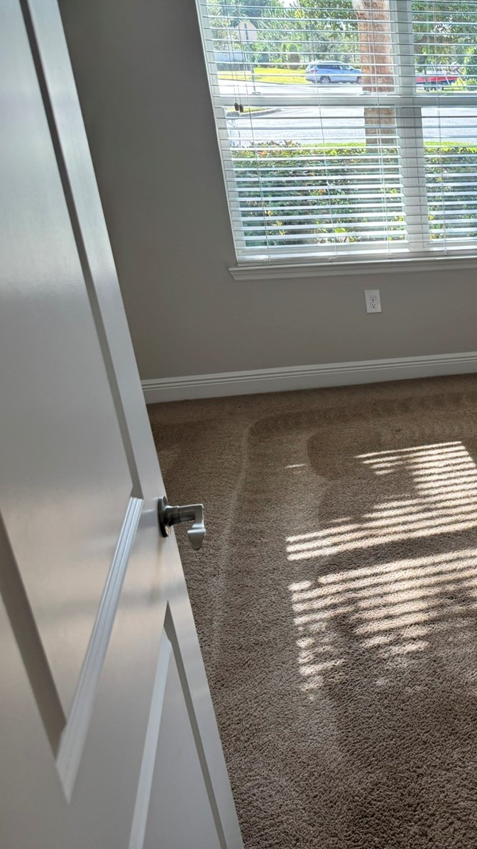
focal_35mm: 35
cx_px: 563
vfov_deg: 56.6
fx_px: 787
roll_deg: +0.1
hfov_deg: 29.3
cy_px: 424
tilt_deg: -22.2
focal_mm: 6.76
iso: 100
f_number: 1.78
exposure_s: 1/139
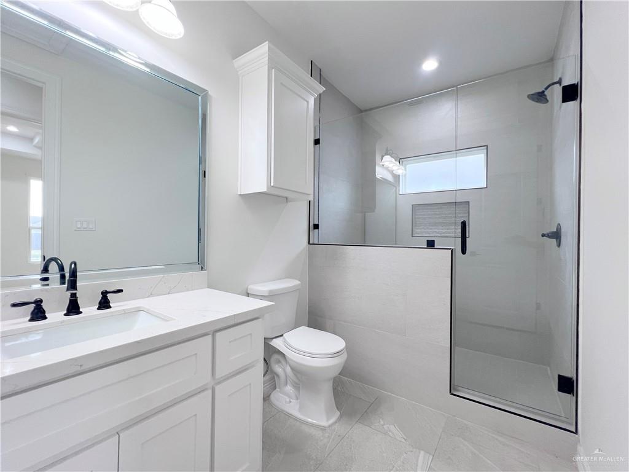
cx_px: 314
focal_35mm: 13
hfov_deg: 106.2
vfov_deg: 89.9
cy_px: 236
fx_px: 236
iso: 32
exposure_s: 1/2053
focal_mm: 1.57
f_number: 1.8
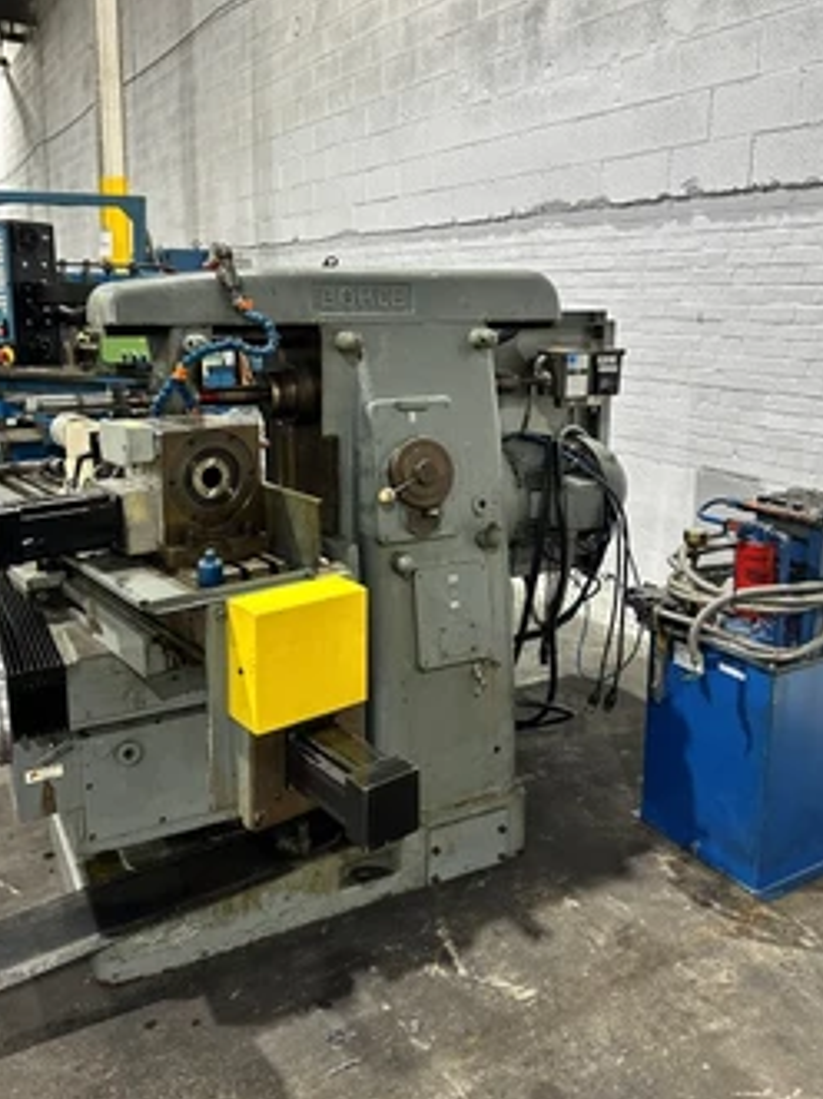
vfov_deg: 61.4
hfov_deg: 48.1
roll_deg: +0.1
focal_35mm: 29
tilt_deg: -8.1
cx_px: 372
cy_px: 468
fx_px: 920
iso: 250
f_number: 1.78
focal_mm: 6.86
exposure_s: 1/60
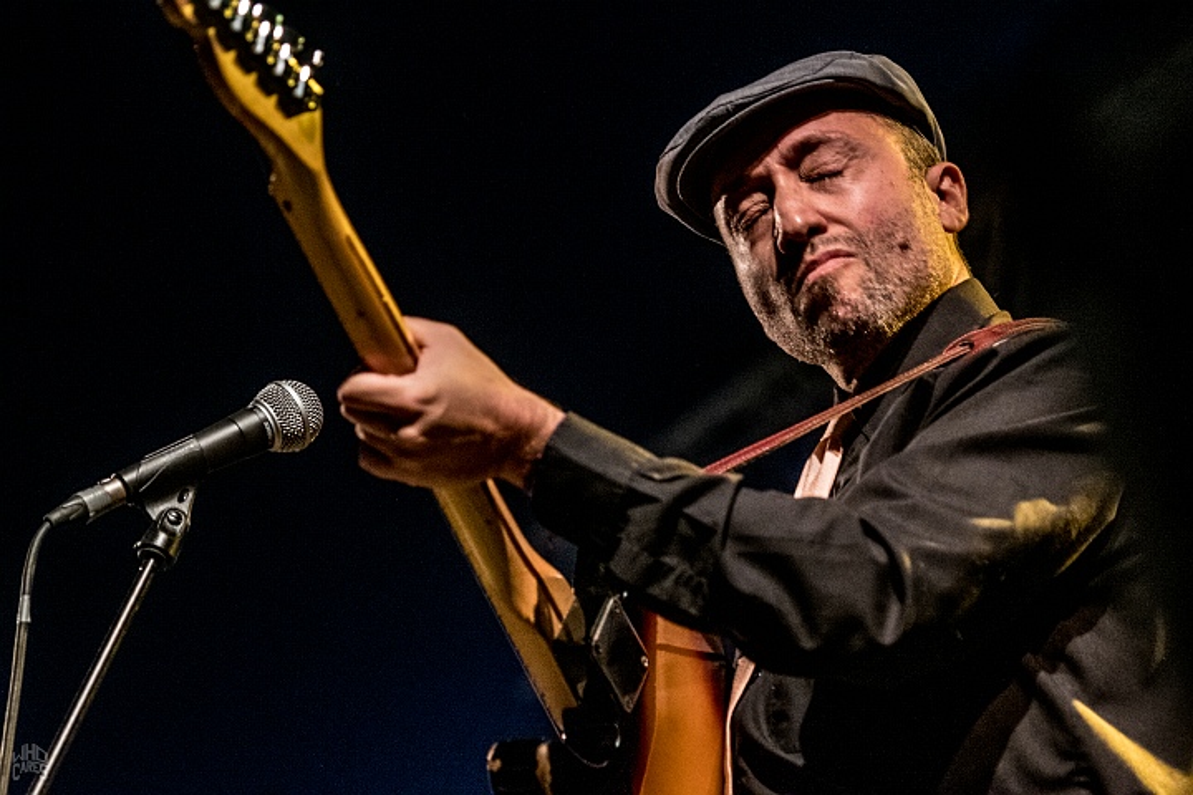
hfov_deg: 12.2
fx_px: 5567
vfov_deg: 8.2
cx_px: 596
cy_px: 398
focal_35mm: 168
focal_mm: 112
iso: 1600
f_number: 2.8
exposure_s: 1/160
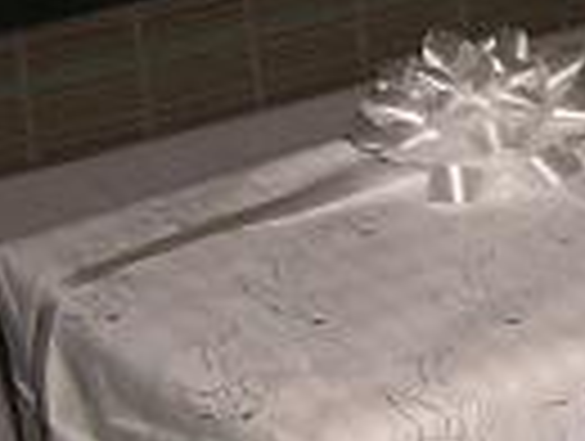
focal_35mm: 172
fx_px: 2912
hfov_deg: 10.8
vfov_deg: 8.6
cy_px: 4
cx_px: 1035
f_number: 4
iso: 50
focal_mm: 5.8
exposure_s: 1/60.1
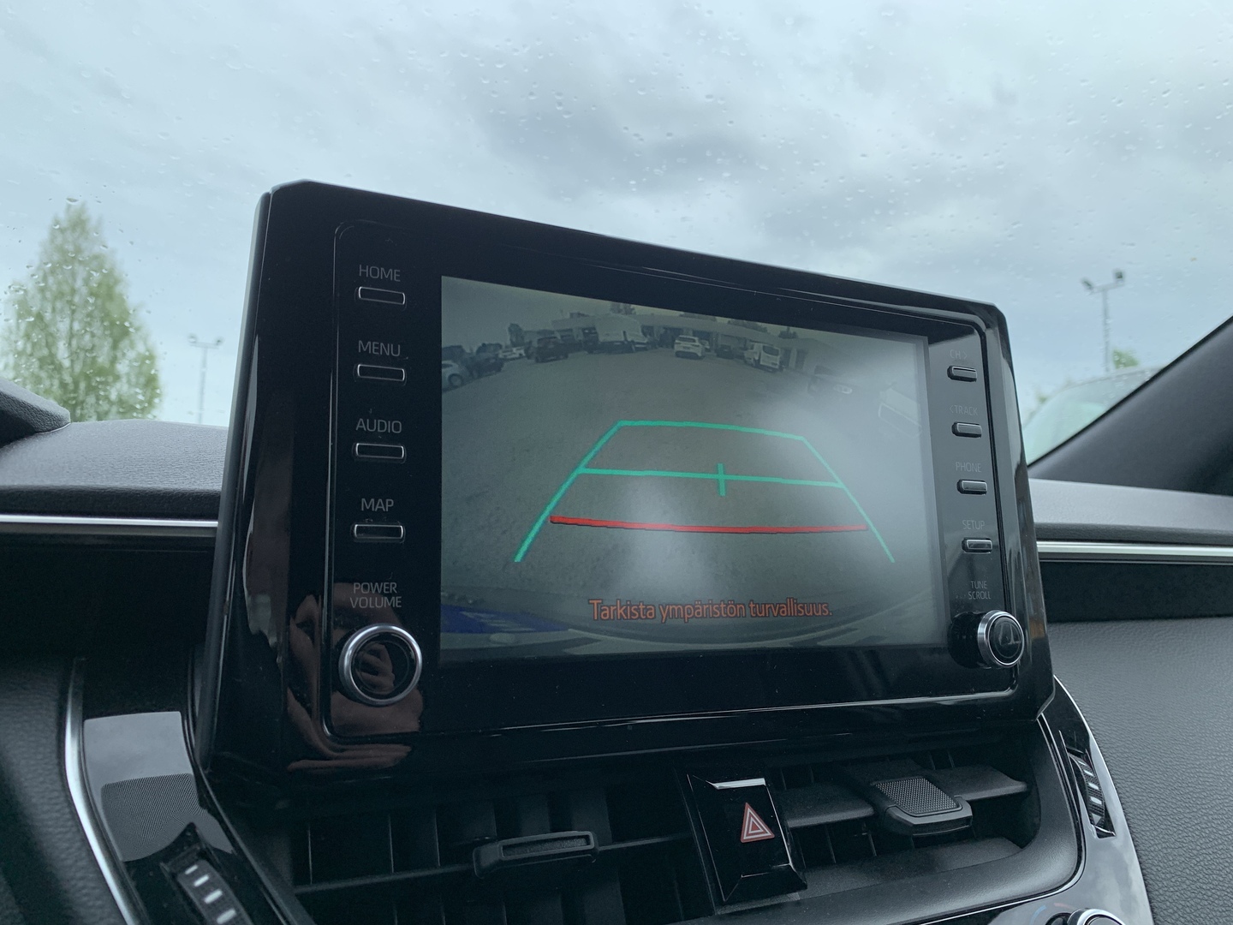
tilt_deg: +4.0
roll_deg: -2.5
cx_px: 616
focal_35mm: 26
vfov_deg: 53.1
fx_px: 926
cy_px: 462
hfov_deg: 67.3
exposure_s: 1/564
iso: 25
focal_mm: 4.25
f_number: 1.8
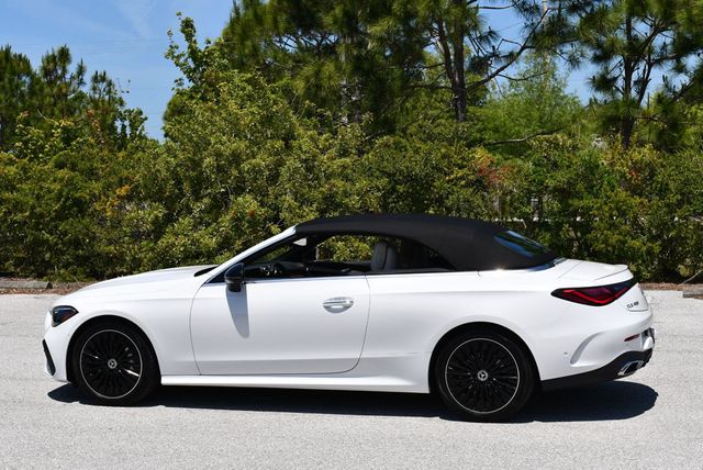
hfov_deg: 29.6
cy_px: 235
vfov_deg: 20.1
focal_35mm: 68
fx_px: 1329
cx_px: 352
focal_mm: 34
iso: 100
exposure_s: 1/320
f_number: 9
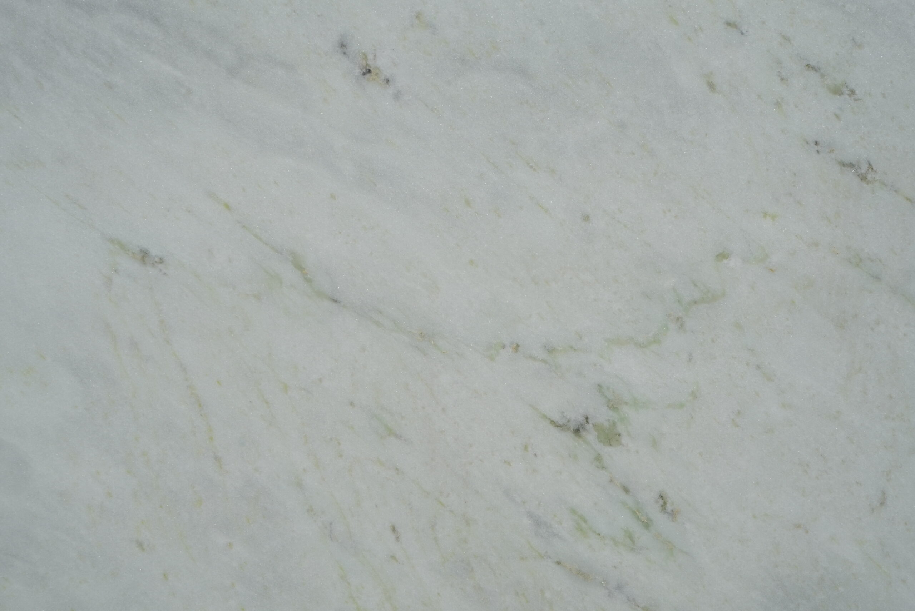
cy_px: 306
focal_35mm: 35
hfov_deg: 54.4
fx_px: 890
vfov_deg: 37.9
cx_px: 458
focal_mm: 35
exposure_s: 1/800
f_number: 18
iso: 400
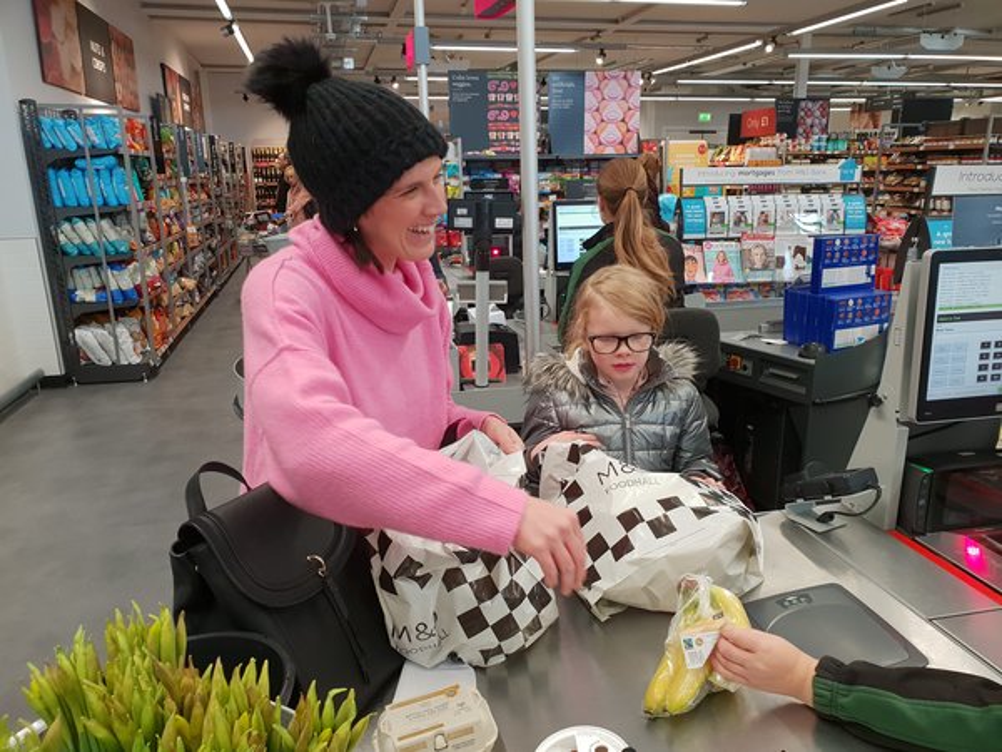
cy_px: 376
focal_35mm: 26
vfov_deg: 53.1
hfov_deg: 67.3
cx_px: 501
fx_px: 753
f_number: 2.4
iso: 200
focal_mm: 4.3
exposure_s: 1/100
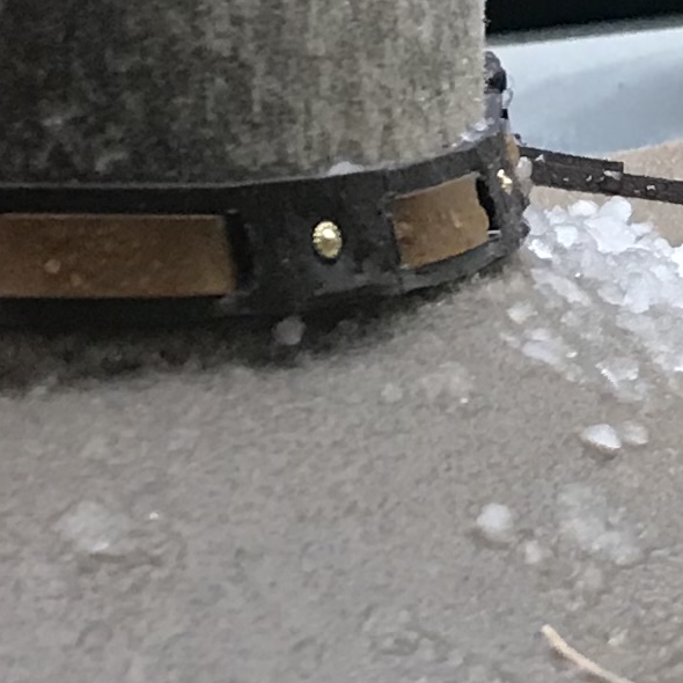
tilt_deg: -11.9
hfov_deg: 9.6
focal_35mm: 169
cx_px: 1381
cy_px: 12
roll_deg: -0.2
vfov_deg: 10.3
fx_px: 3773
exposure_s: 1/15
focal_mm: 3.99
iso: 50
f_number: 1.8
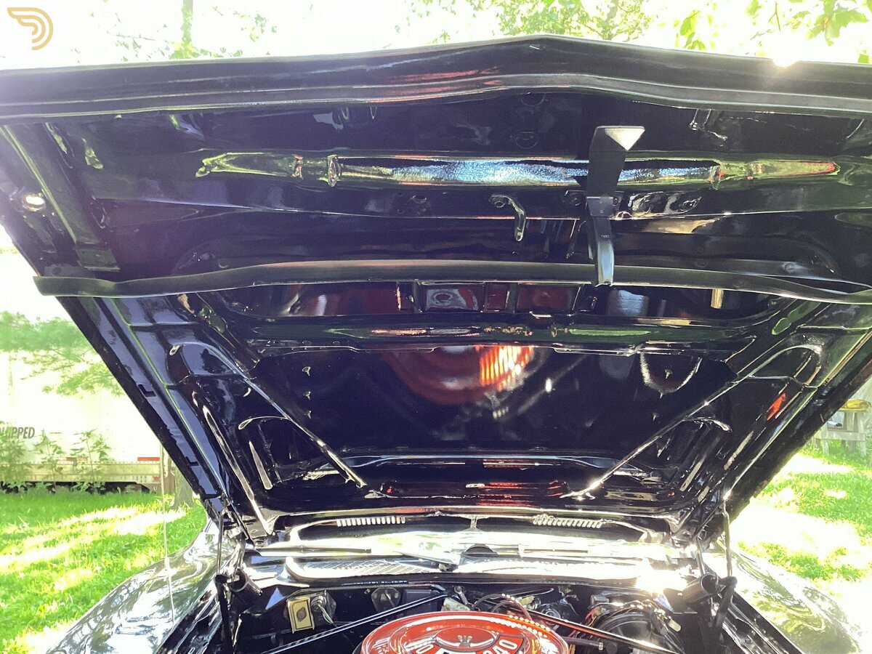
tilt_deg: +2.9
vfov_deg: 45.4
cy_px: 327
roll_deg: +0.5
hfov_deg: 58.4
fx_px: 781
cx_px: 436
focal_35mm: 31
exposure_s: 1/60
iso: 125
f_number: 2.4
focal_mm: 3.3
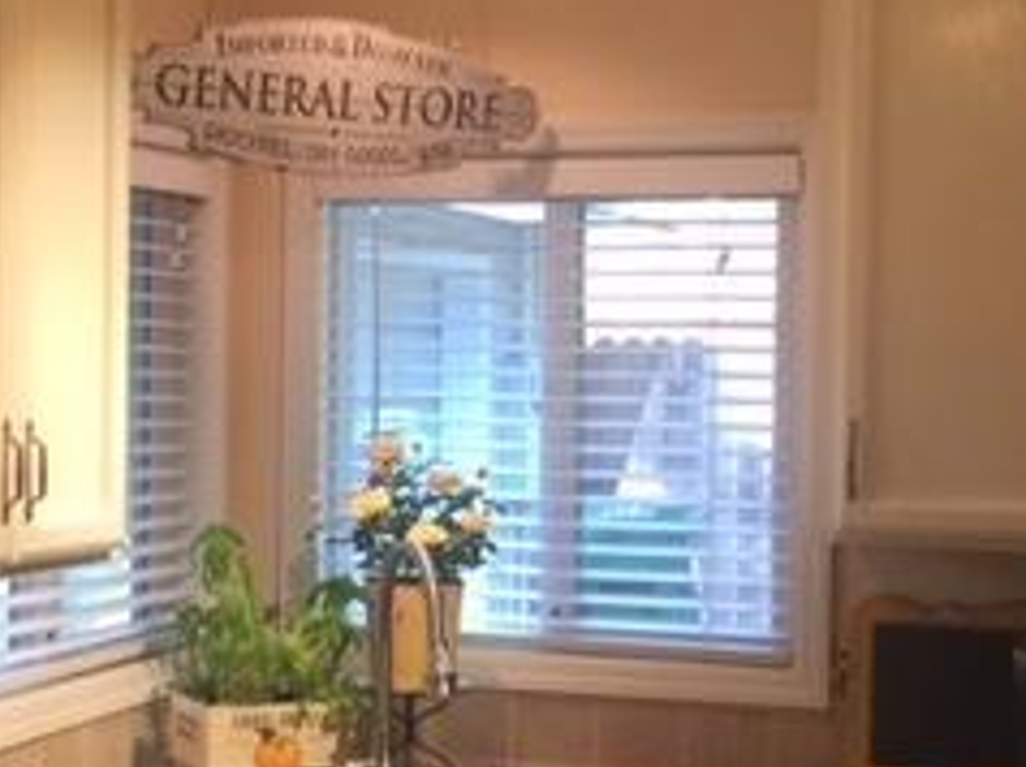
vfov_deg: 18.9
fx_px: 2310
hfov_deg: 24.9
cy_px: 392
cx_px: 323
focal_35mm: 78
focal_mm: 4.15
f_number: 2.2
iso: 40
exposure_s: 1/30
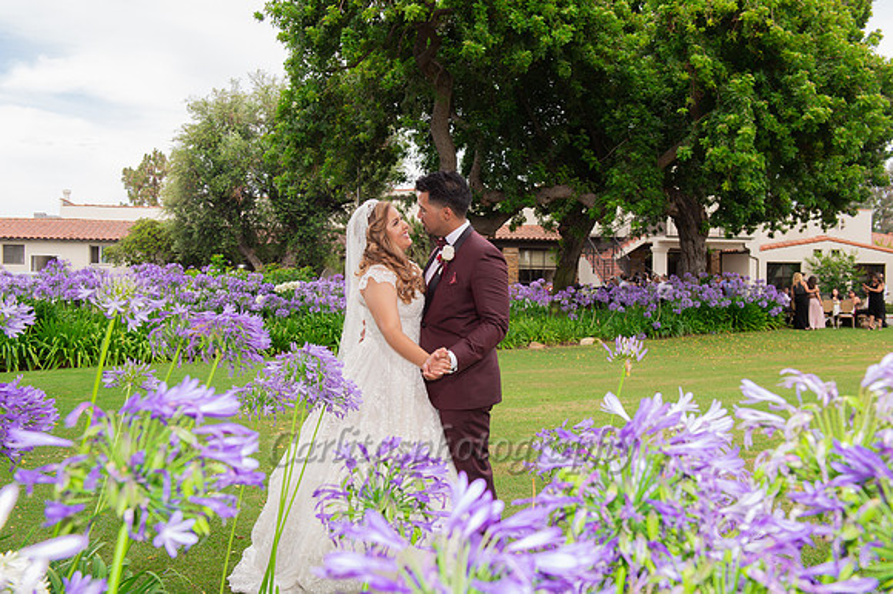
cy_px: 297
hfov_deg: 50.7
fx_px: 942
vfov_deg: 35.0
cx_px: 446
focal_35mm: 38
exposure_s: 1/250
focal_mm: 38
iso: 400
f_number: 6.3
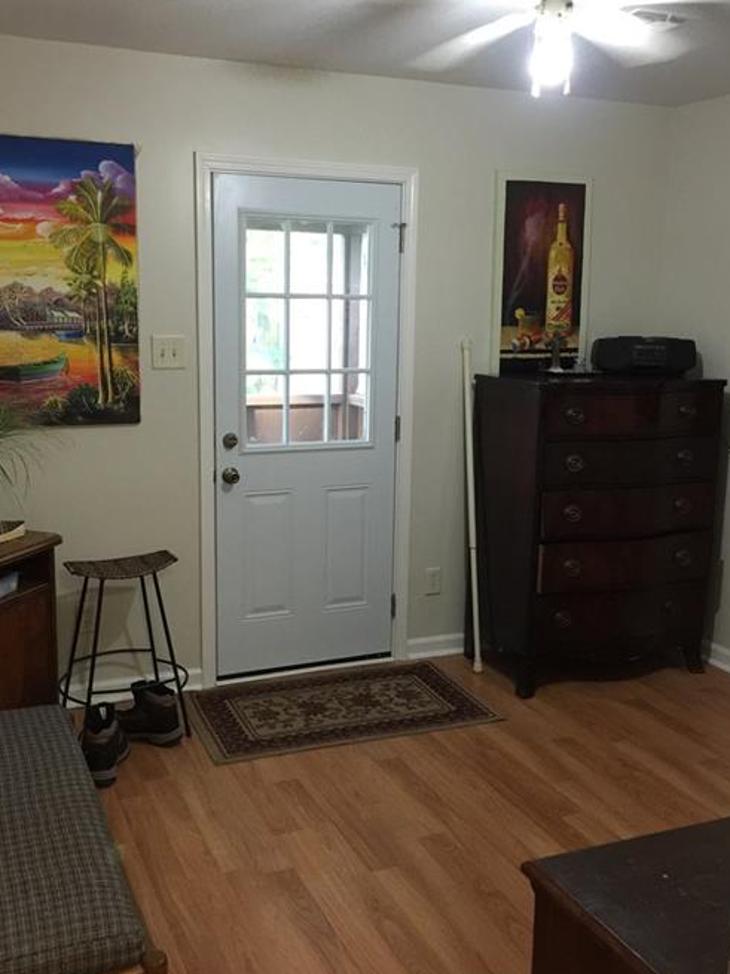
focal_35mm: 34
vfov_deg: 54.0
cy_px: 485
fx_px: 956
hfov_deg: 41.7
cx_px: 321
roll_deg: -0.5
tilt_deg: -9.6
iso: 125
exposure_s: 1/15
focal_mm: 4.15
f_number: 2.2
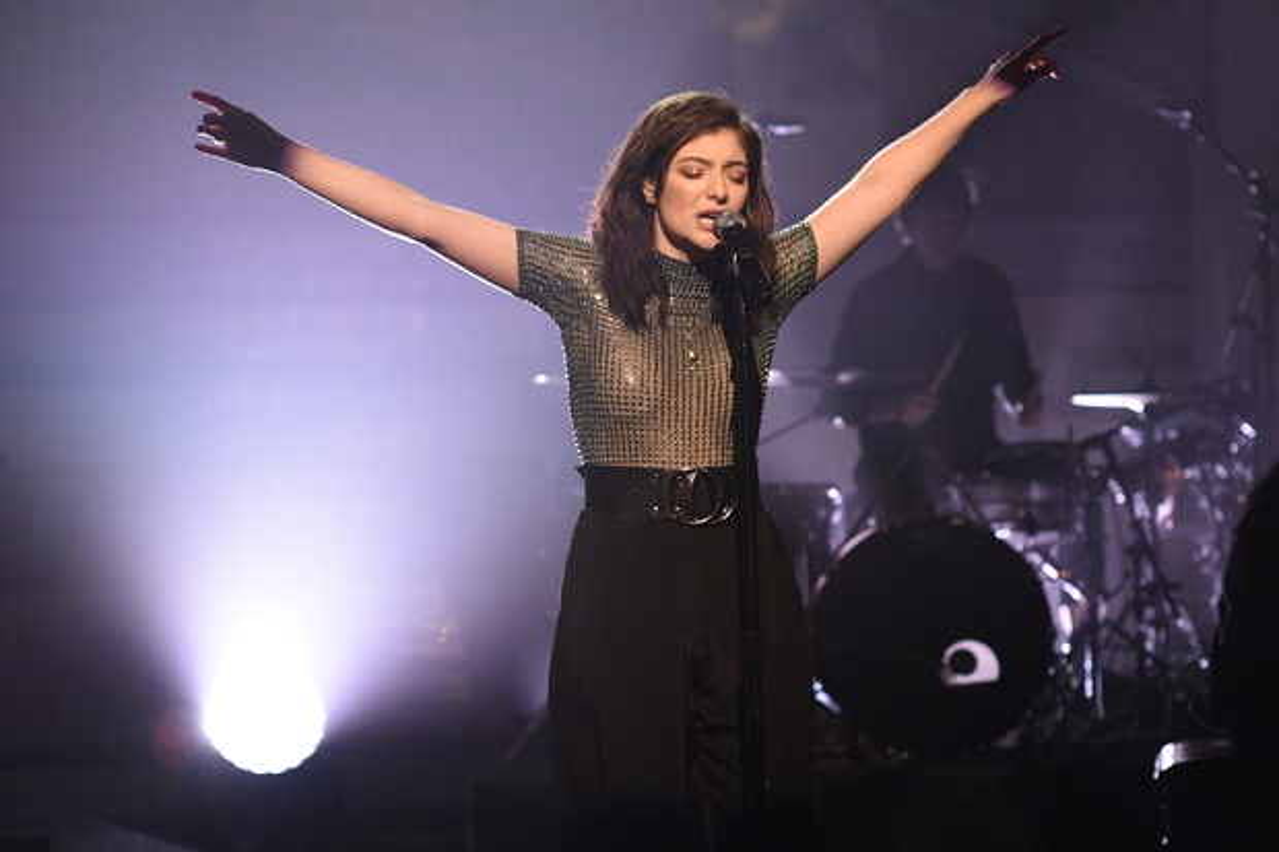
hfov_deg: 23.9
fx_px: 3019
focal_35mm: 85
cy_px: 426
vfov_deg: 16.1
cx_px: 640
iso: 5000
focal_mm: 85
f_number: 3.5
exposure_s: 1/320
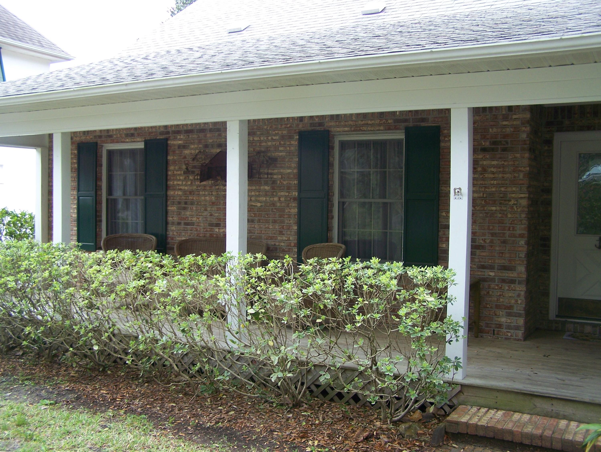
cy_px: 226
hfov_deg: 48.9
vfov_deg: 37.8
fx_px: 660
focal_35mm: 38
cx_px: 300
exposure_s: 1/100
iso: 80
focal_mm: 6.3
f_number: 2.8
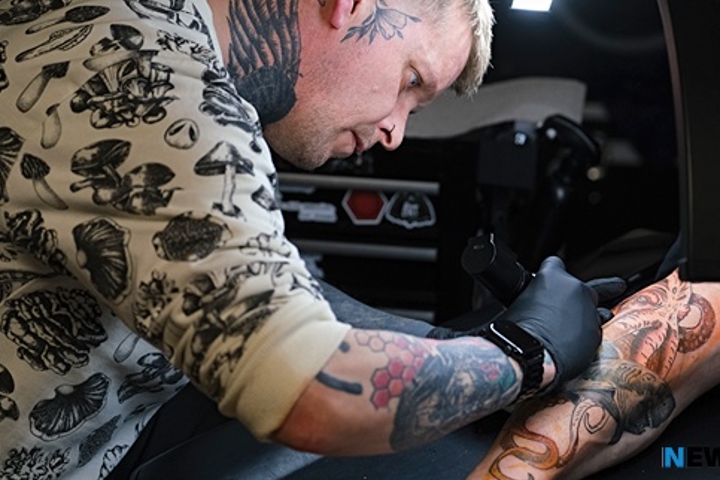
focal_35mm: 133
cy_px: 200
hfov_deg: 15.4
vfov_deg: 10.3
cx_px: 385
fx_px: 2660
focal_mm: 71.5
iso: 1600
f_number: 2.8
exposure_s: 1/400
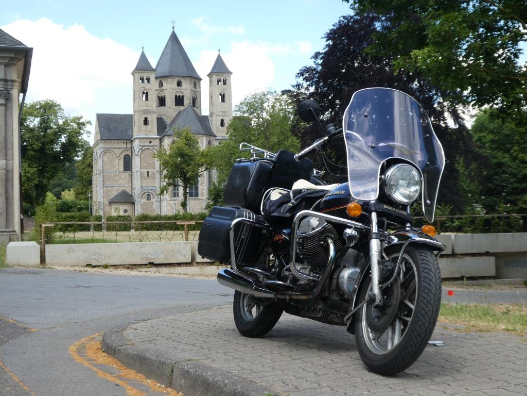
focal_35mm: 54
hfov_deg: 35.5
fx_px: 822
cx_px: 264
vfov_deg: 27.0
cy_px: 198
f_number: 4.1
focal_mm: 9.6
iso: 80
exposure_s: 1/200
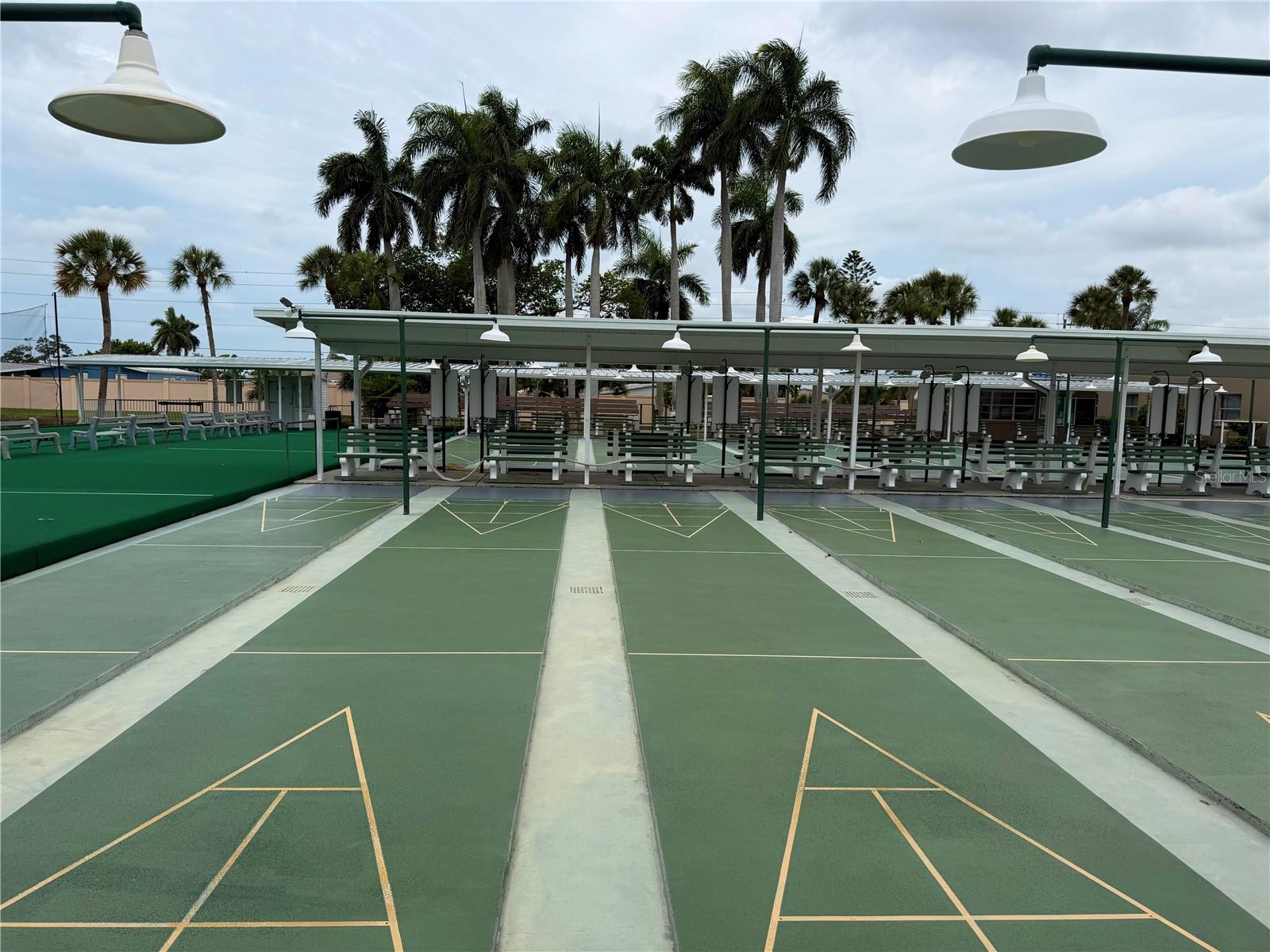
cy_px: 476
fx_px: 881
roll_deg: -0.6
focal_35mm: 24
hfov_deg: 71.6
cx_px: 635
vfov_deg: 56.8
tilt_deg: -5.2
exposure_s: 1/6173
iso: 80
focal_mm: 6.76
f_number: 1.78
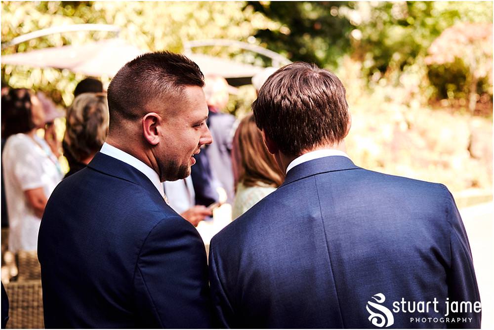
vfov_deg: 18.2
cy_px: 165
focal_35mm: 75
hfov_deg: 27.0
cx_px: 247
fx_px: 1030
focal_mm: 50
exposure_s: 1/500
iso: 400
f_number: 2.8
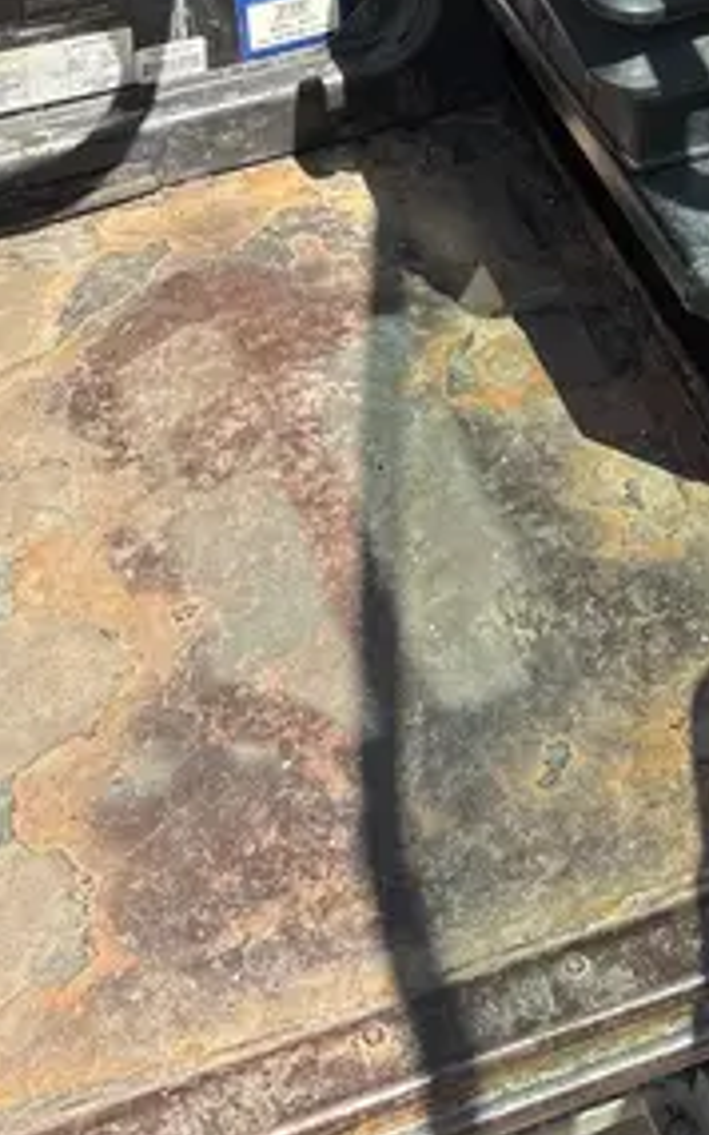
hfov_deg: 18.3
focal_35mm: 71
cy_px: -293
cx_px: 406
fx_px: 2196
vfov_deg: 25.4
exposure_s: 1/1848
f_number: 1.6
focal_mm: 5.96
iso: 50
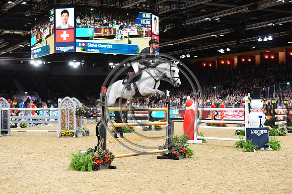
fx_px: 567
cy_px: 97
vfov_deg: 19.4
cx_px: 146
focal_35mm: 70
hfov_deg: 28.9
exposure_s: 1/800
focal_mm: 70
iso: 5000
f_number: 3.5
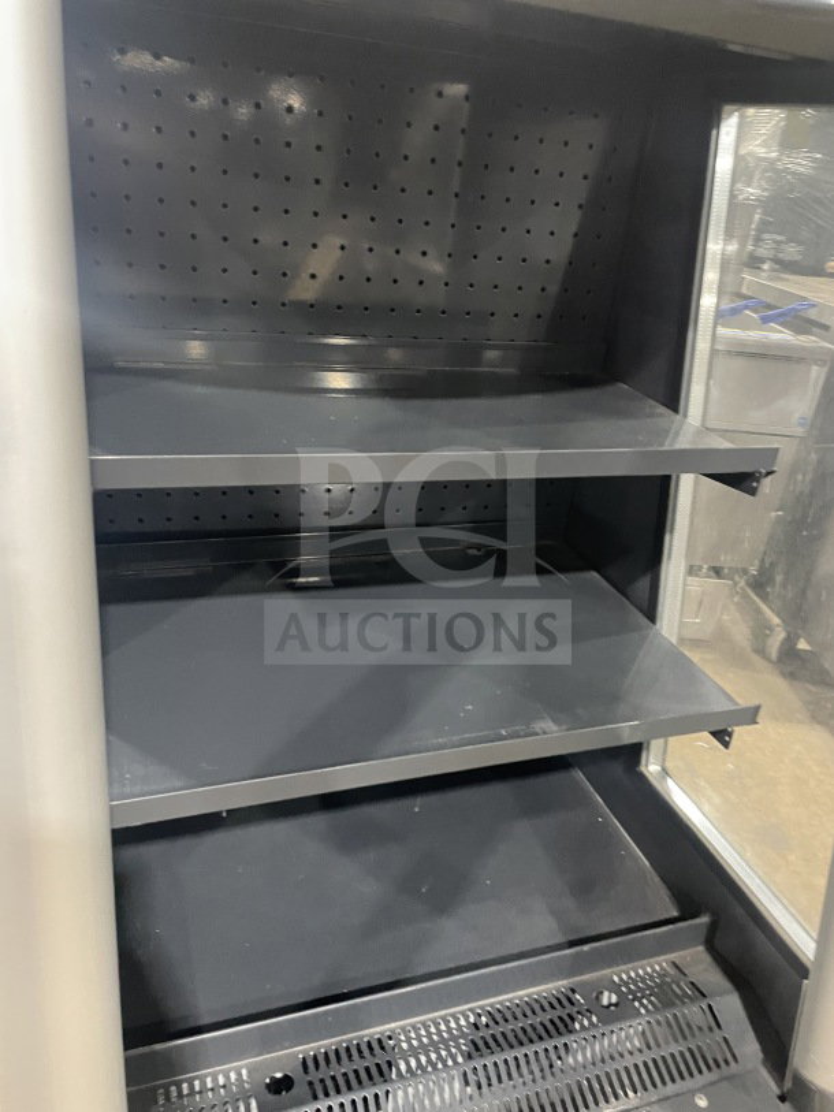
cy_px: 556
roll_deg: -4.9
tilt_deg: -25.2
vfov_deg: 67.3
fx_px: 835
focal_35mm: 26
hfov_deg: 53.1
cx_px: 417
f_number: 1.6
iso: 640
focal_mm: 4.2
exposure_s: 1/35
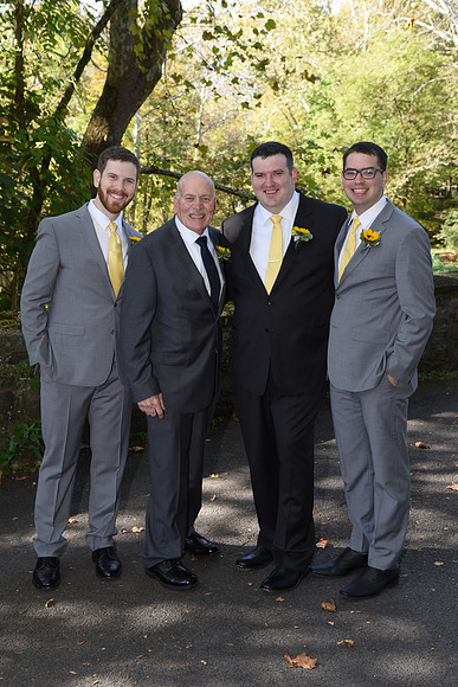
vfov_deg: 39.6
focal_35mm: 50
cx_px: 229
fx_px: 954
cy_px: 344
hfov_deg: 27.0
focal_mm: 50
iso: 640
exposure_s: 1/200
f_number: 6.3
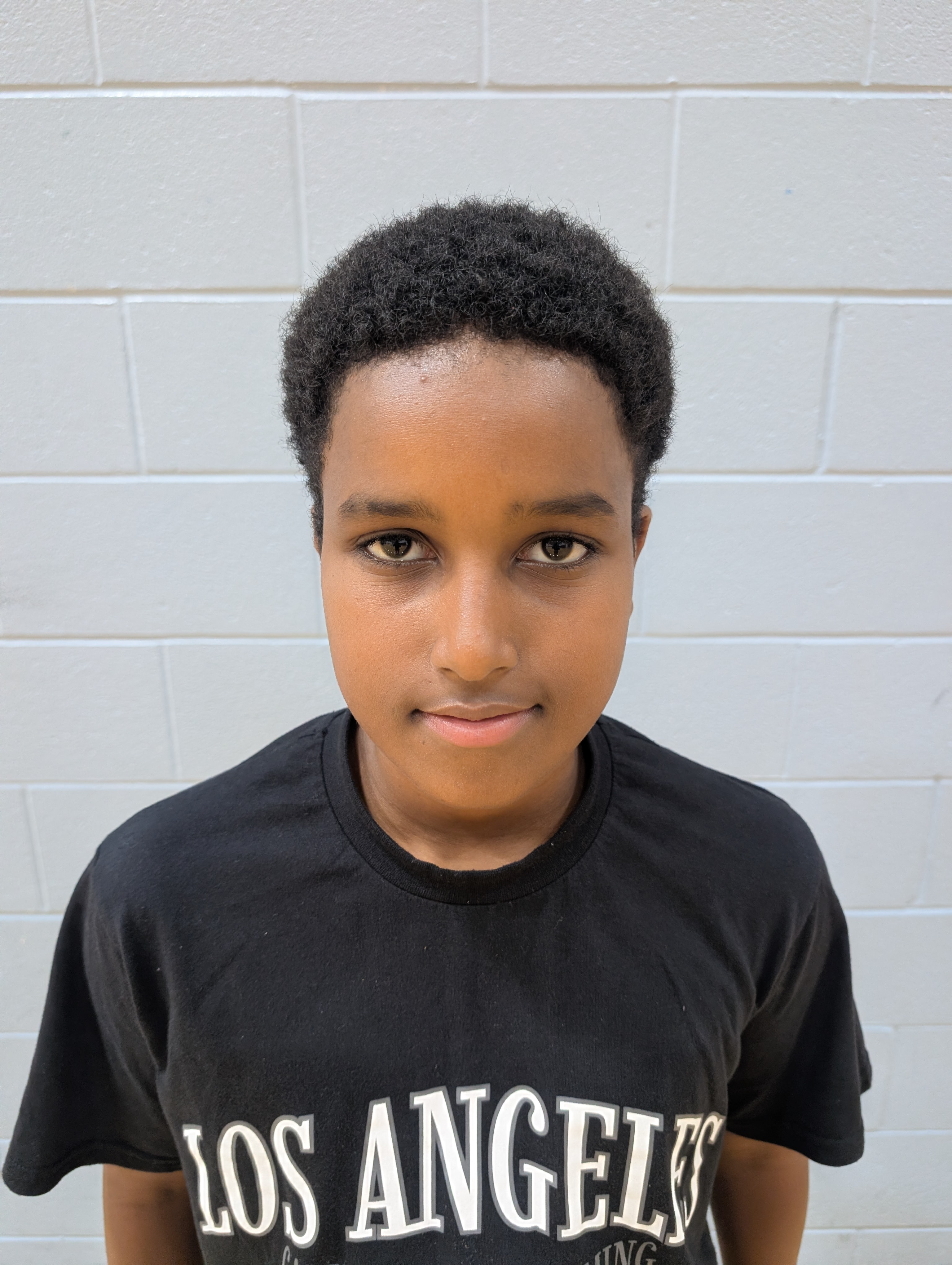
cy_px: 632
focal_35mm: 24
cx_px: 476
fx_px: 878
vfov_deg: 71.5
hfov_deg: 56.9
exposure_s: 1/113
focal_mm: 6.9
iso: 536
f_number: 1.68
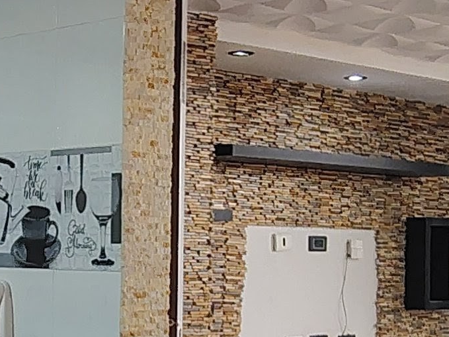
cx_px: 120
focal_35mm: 98
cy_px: 312
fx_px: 1271
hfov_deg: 19.9
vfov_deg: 14.9
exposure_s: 1/60
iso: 262
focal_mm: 2.13
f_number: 2.2
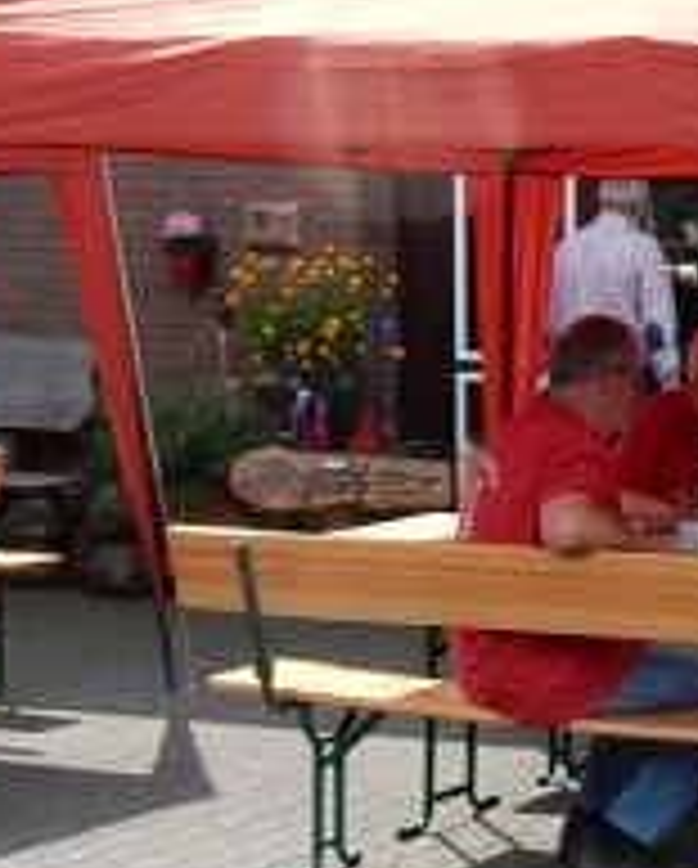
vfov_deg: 18.9
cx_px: 1018
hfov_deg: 14.4
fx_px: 2602
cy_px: 630
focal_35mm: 101
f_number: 3.7
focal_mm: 4.5
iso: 125
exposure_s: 1/640
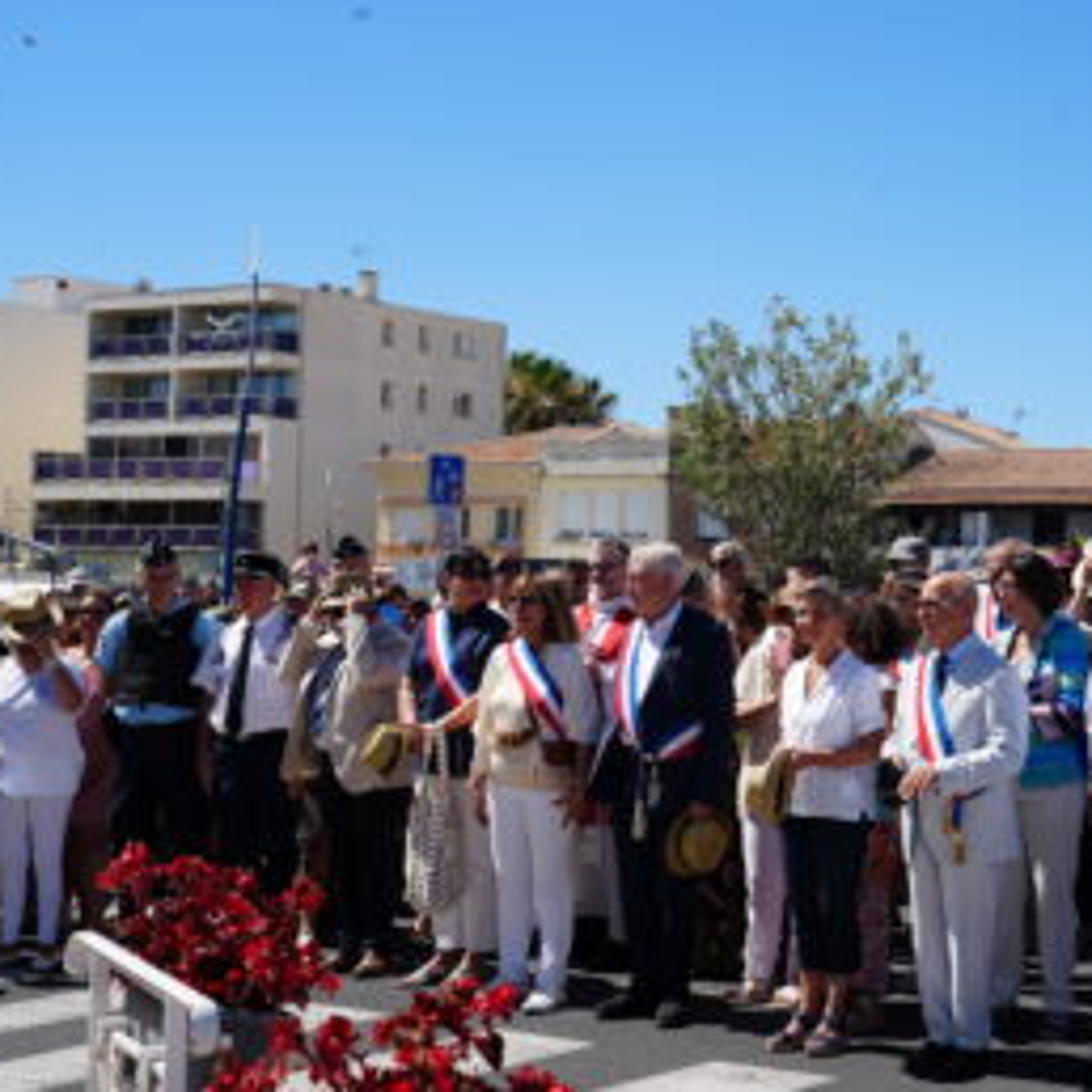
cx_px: 783
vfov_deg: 29.6
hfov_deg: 29.2
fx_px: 2070
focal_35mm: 58
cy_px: 552
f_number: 10
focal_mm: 44
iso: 100
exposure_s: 1/200
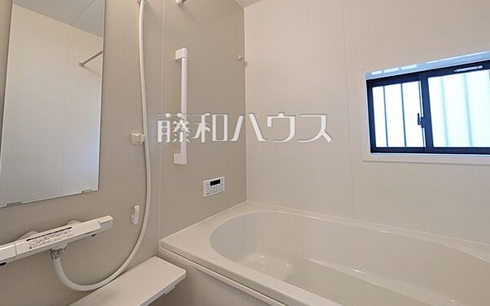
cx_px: 244
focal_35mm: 15
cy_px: 127
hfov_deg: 101.5
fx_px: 200
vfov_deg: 74.2
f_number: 2.2
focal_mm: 1.83
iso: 459
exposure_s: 1/120
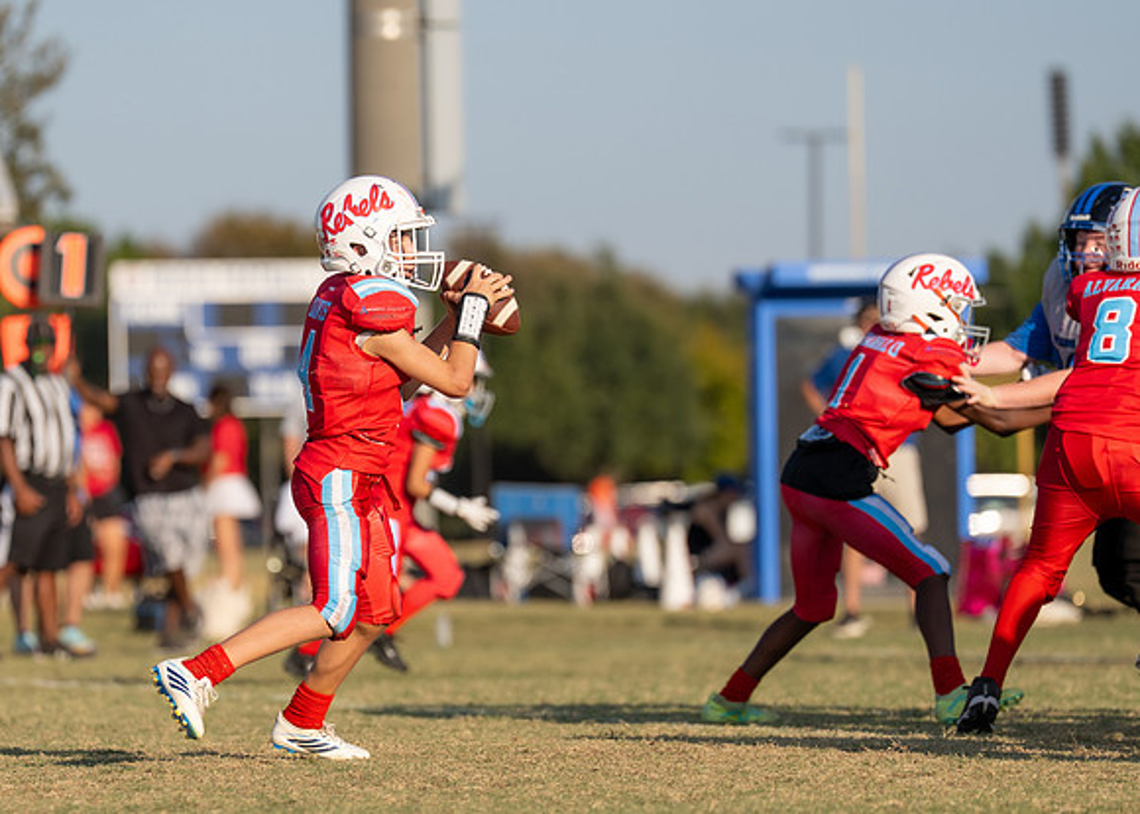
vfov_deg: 4.6
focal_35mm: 315
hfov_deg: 6.4
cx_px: 371
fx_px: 10189
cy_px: 475
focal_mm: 200
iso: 125
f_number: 3.2
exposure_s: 1/2500
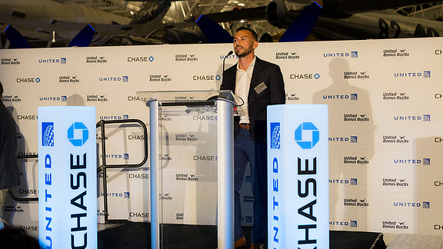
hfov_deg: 36.0
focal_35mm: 58
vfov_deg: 20.7
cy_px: 133
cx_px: 222
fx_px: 681
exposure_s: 1/200
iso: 640
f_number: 2.8
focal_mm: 37
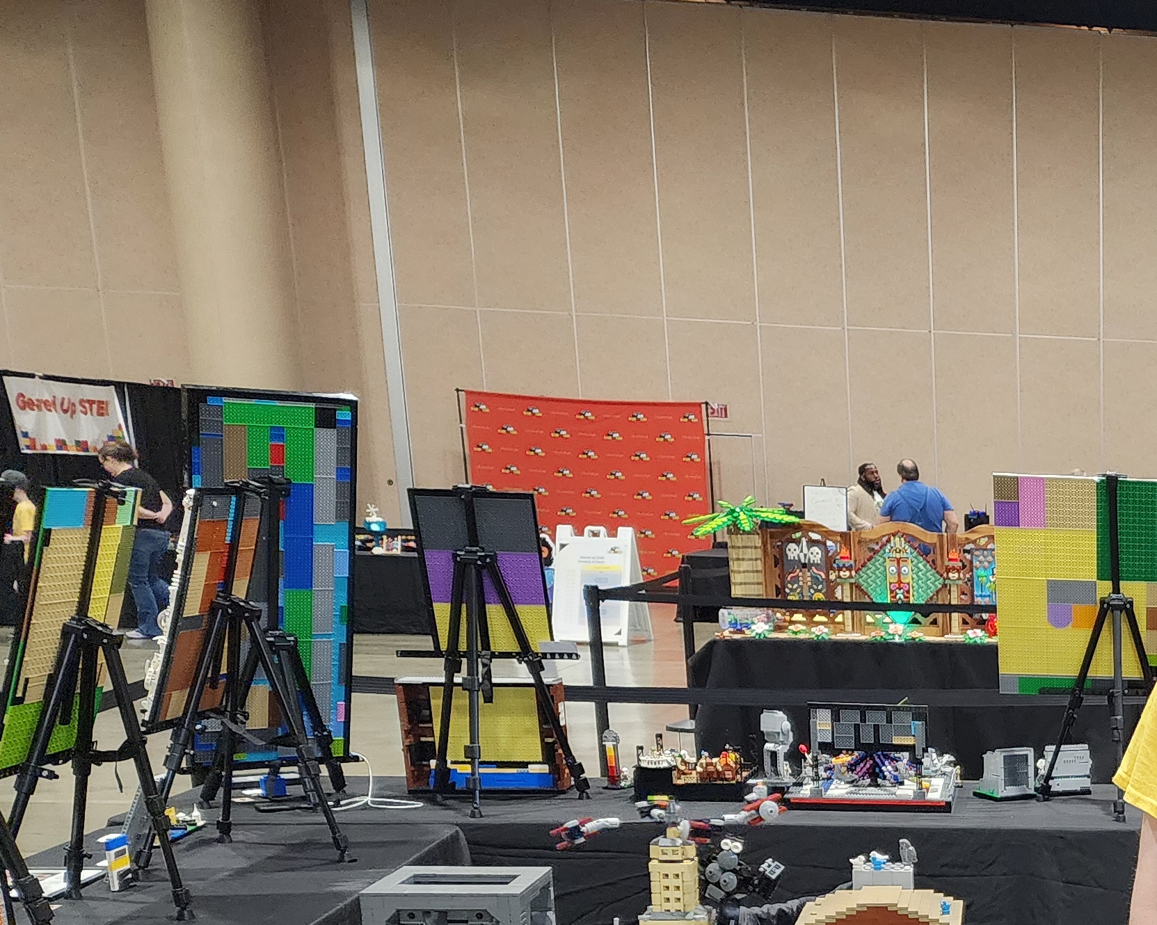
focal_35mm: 54
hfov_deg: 30.7
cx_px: 1300
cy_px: 1033
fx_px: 1849
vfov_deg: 25.9
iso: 640
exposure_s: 1/120
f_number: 1.8
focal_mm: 6.4
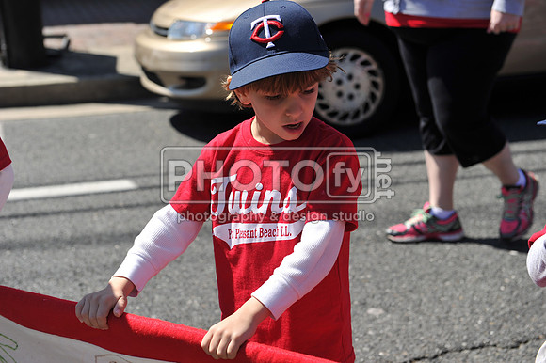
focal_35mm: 70
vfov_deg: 19.4
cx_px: 273
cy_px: 182
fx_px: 1061
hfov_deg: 28.9
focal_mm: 70
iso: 200
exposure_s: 1/800
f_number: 5
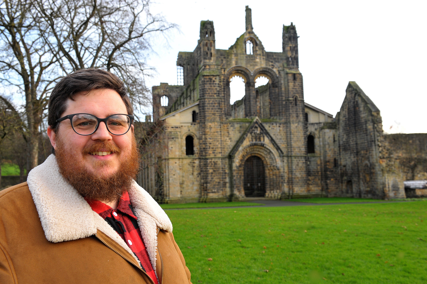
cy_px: 147
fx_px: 439
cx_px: 207
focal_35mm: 37
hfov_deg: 51.9
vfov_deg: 35.9
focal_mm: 35
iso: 640
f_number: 8
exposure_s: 1/100
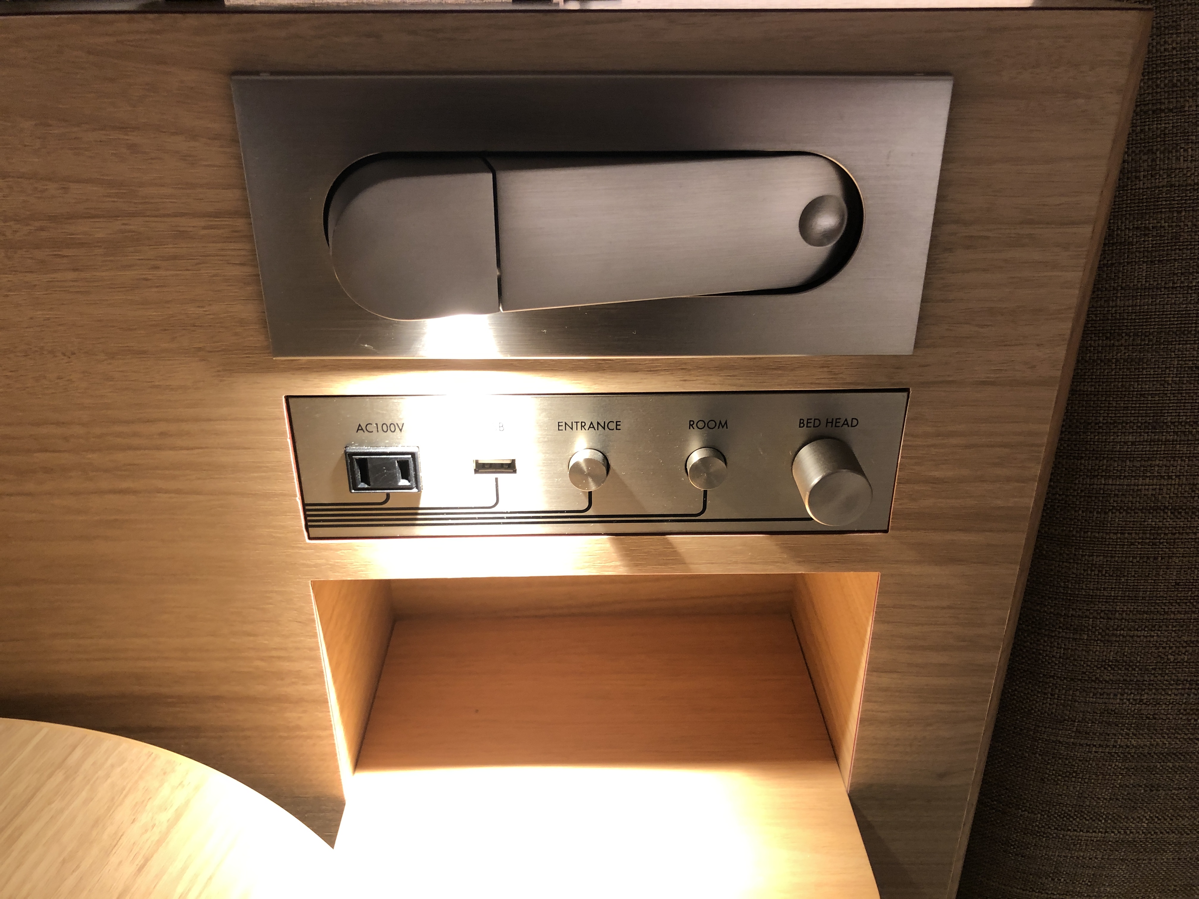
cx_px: 600
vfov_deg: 49.7
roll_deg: +0.0
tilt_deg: -28.0
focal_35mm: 28
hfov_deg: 63.4
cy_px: 450
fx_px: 970
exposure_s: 1/17
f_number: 1.8
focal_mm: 3.99
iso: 40
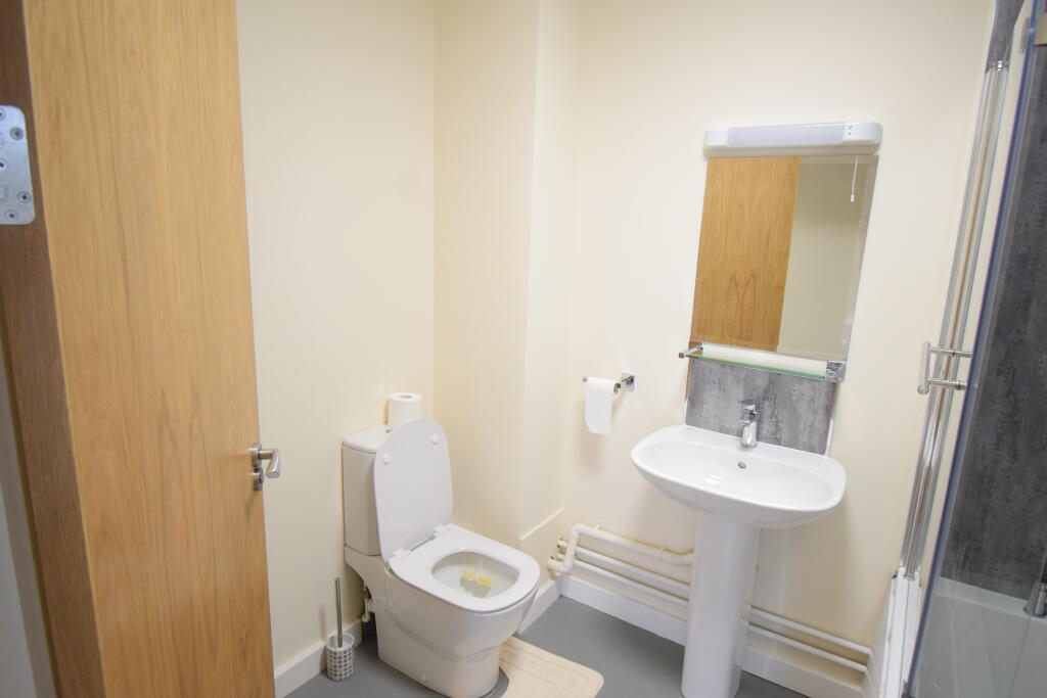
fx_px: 611
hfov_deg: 81.2
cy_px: 349
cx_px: 524
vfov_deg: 59.5
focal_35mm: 21
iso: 1250
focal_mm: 14
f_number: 5
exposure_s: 1/60
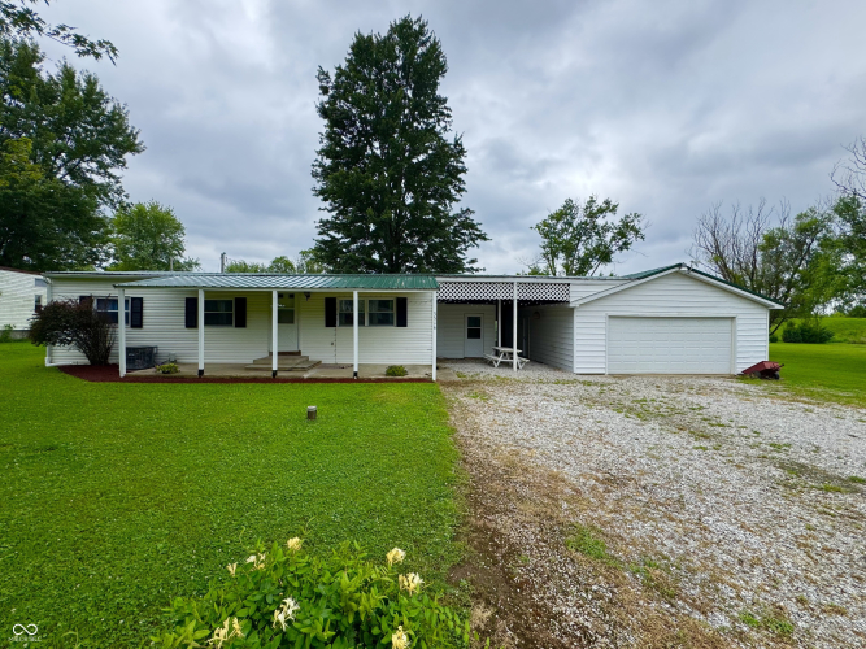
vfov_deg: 85.7
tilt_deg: -0.7
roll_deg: -0.8
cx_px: 433
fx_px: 350
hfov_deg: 102.1
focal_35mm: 14
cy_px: 324
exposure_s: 1/899
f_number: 2.2
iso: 40
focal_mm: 2.22
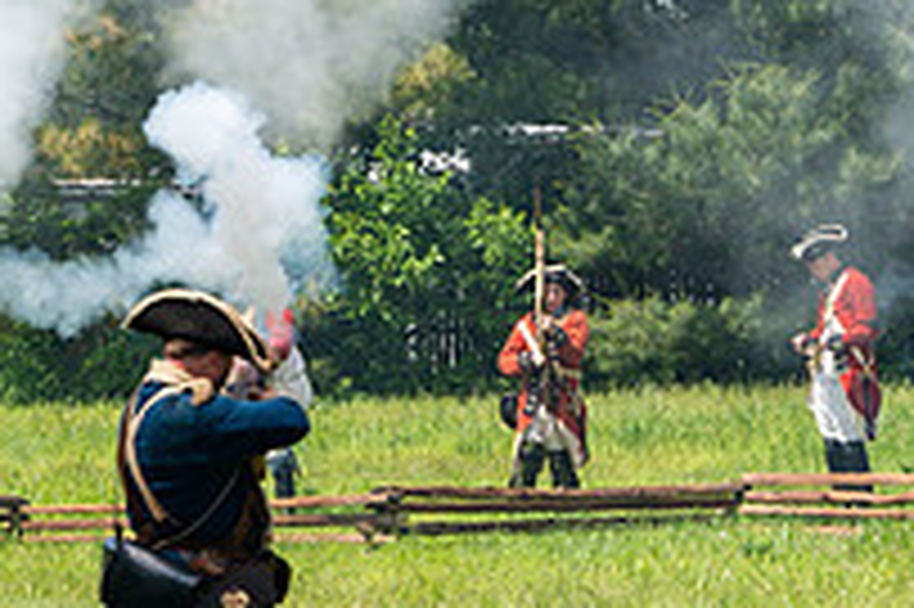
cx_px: -378
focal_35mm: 479
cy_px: 410
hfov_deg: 4.3
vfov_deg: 2.9
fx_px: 12151
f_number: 9
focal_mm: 160
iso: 400
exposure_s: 1/500
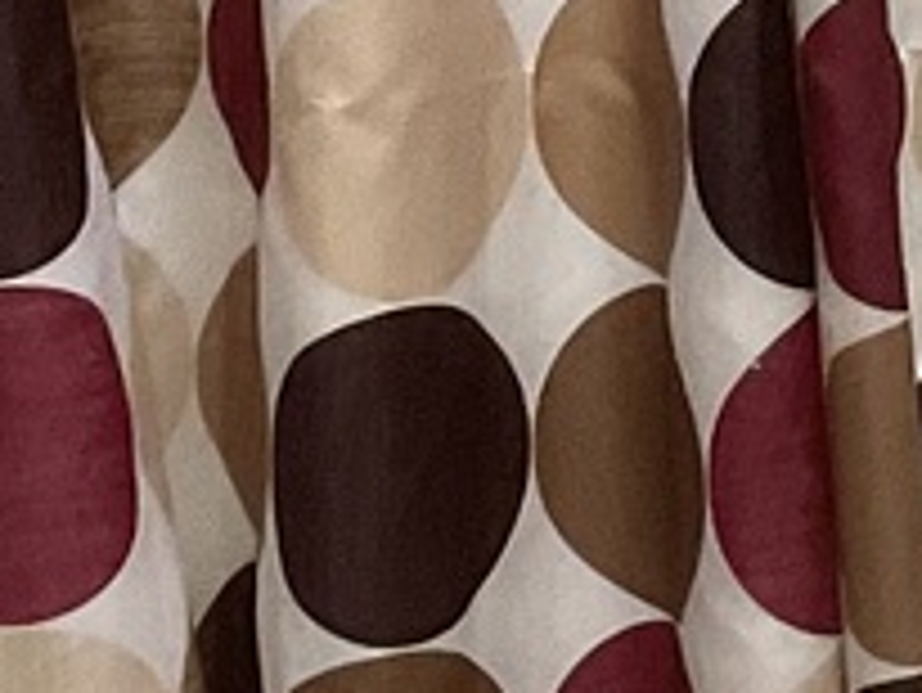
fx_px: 5437
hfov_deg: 9.6
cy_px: -387
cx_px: 1093
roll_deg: -0.9
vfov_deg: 7.2
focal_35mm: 204
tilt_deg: -7.7
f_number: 1.8
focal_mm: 3
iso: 250
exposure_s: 1/60
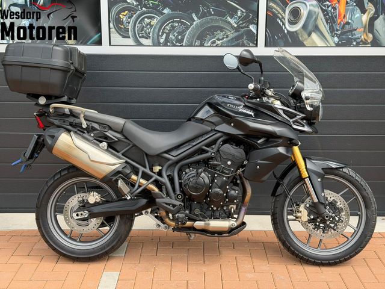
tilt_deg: -12.8
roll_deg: -0.4
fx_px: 534
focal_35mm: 48
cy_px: 144
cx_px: 192
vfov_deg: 30.3
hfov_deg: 39.7
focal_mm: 6.76
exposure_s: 1/1242
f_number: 1.78
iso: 80
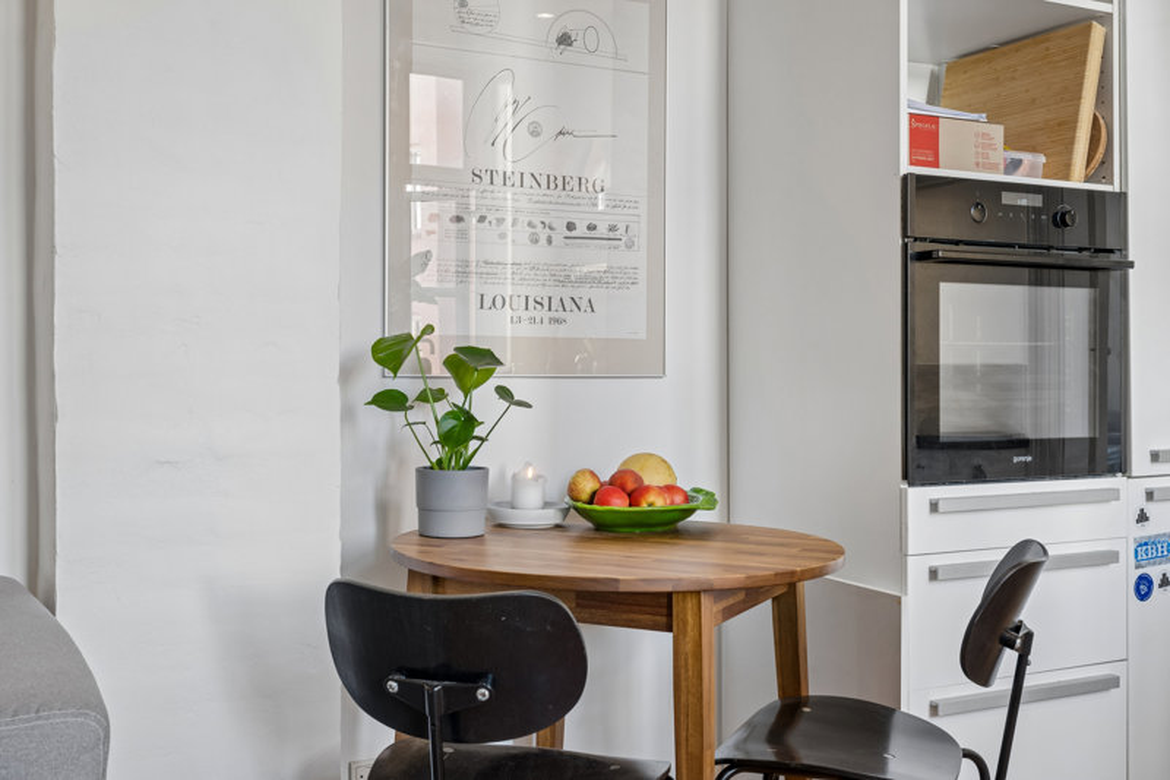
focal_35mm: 39
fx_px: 1267
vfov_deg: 34.2
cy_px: 390
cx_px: 585
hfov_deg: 49.6
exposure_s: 1/4
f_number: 8
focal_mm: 39
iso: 160
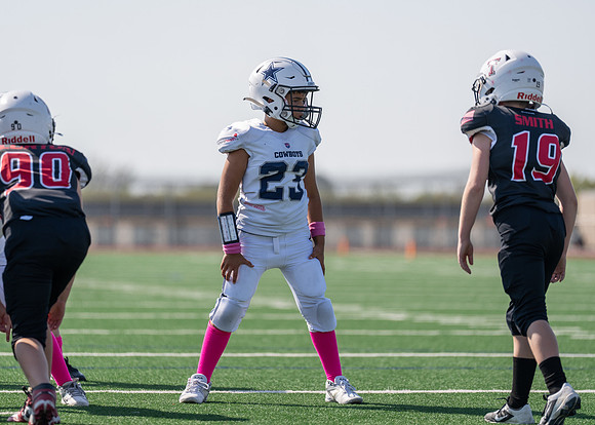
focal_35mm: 210
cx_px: 298
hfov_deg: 9.6
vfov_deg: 6.9
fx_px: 3541
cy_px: 212
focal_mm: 200
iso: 100
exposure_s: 1/2000
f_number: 2.8
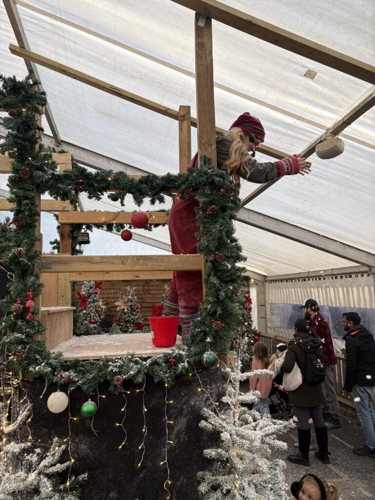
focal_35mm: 26
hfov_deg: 53.1
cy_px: 250
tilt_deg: +6.8
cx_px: 188
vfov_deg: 67.3
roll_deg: +1.2
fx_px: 376
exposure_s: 1/122
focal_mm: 5.96
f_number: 1.6
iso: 80
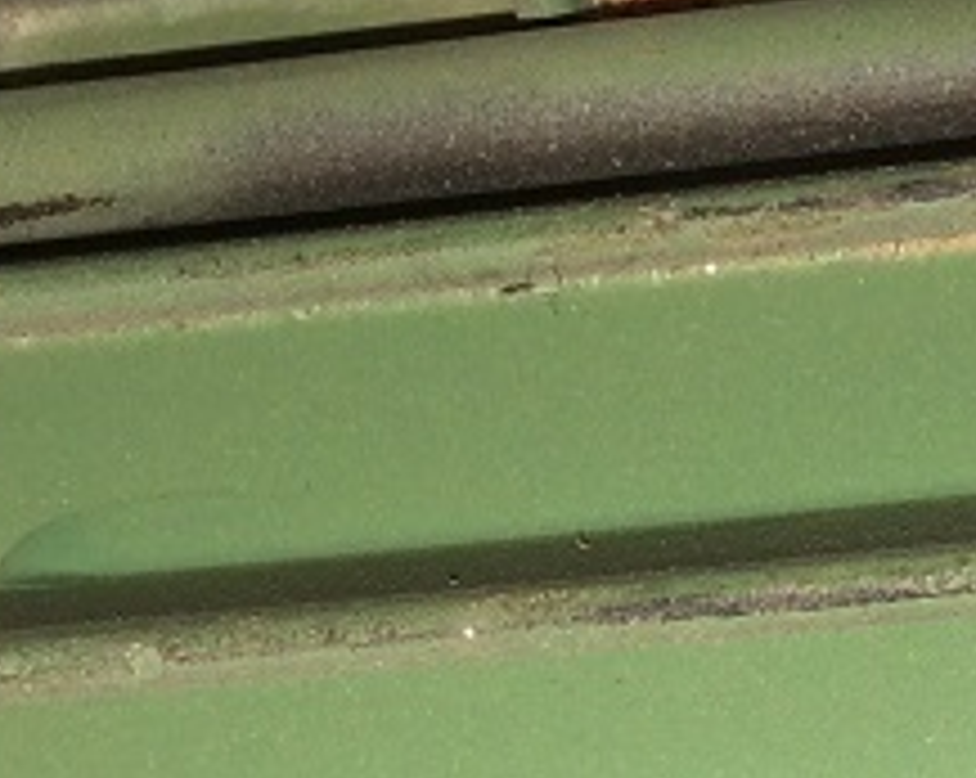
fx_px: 3692
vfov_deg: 11.0
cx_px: 913
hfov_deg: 14.9
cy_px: 1504
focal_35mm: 128
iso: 32
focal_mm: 4.15
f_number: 2.2
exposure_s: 1/116
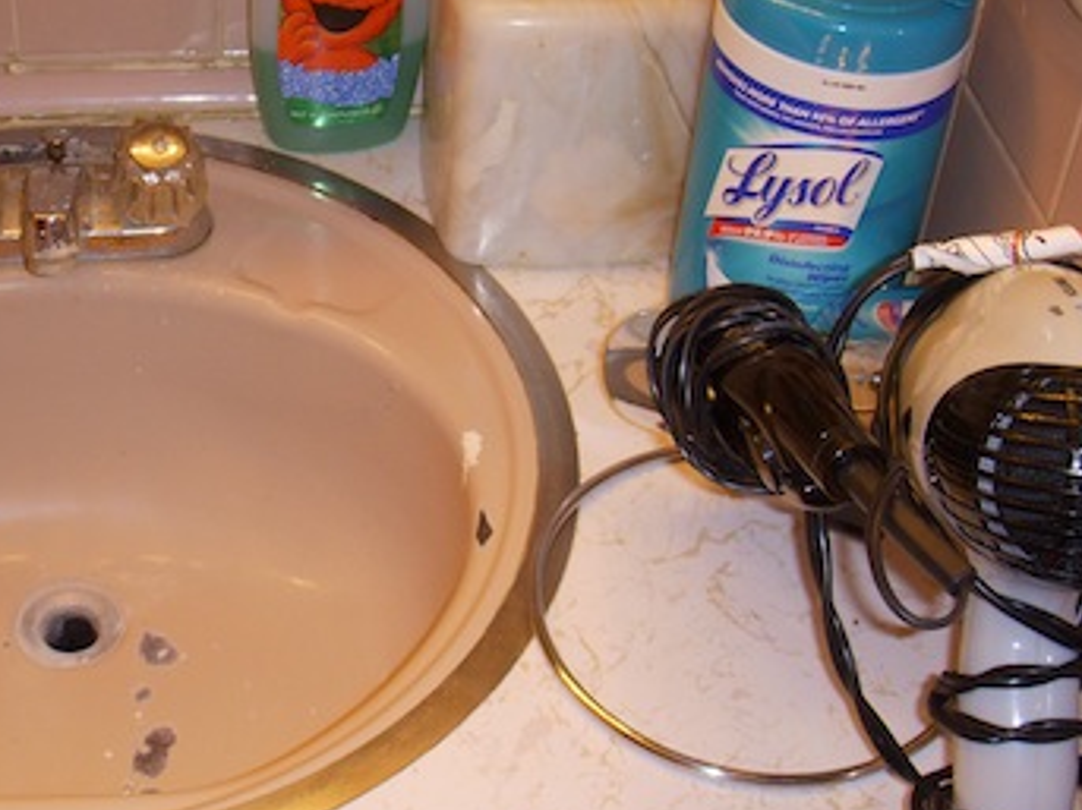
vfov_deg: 24.0
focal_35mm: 61
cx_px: 338
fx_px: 1906
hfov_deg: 31.4
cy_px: 396
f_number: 3.3
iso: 100
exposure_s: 1/30
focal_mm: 6.3
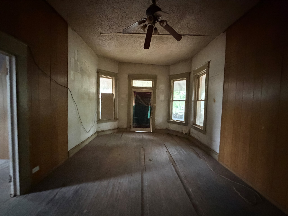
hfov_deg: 102.1
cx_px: 144
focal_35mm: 14
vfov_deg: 85.7
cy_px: 108
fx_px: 116
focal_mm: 2.22
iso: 1600
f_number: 2.2
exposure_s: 1/36
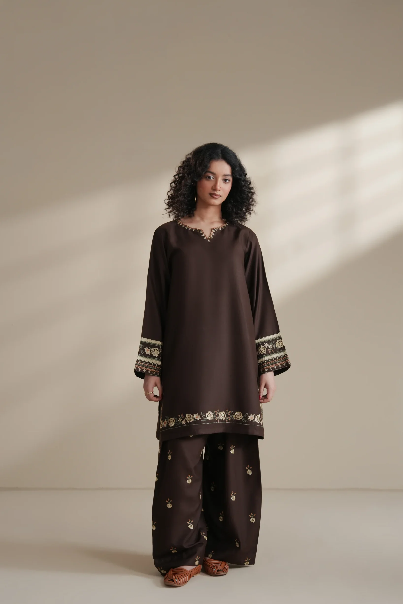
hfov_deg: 18.7
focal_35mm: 73
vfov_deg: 27.7
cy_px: 313
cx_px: 206
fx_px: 1226
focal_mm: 70
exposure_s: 1/250
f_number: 3.5
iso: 500
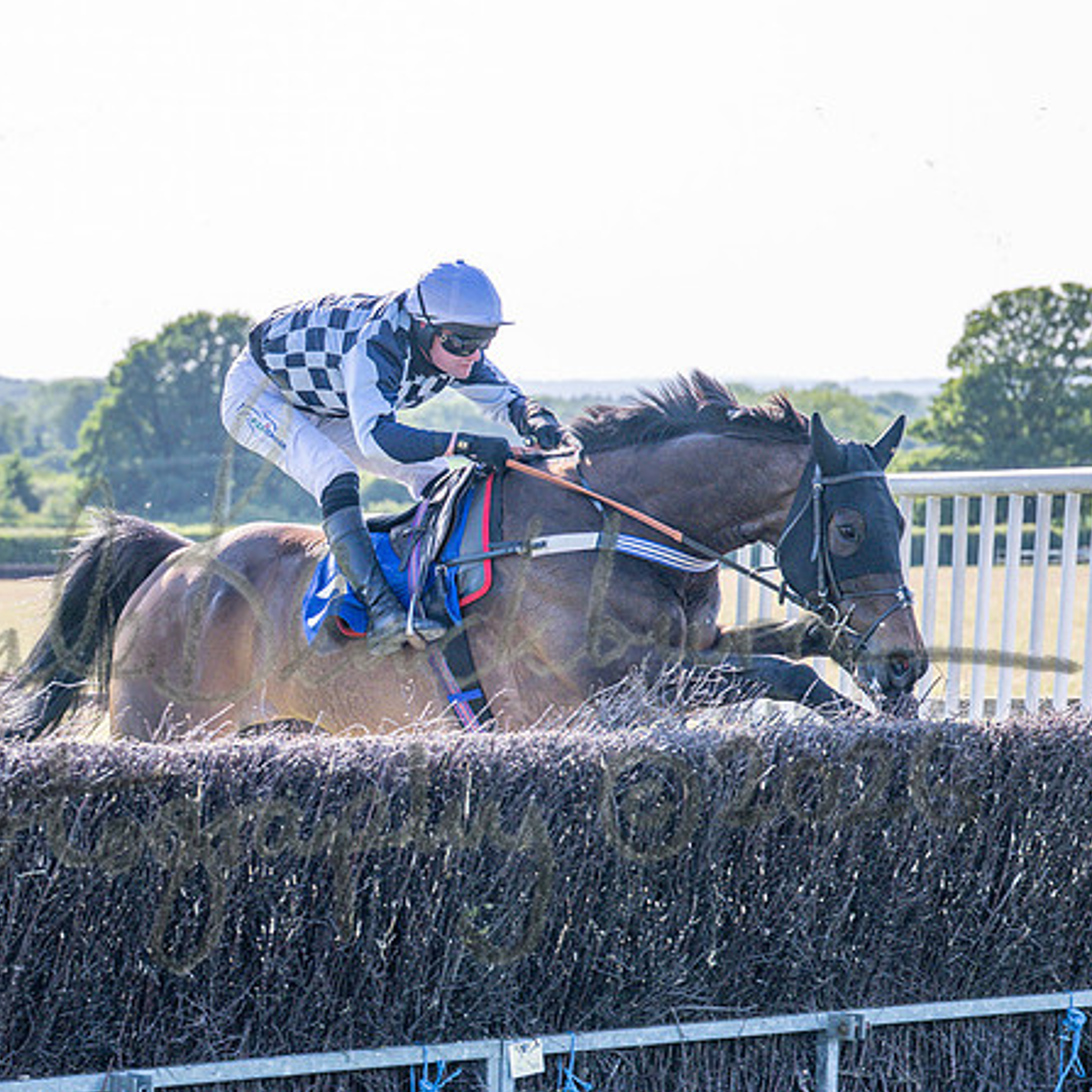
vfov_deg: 12.9
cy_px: 545
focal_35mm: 135
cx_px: 429
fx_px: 4818
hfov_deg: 12.9
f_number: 4
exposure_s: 1/1600
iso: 320
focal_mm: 70
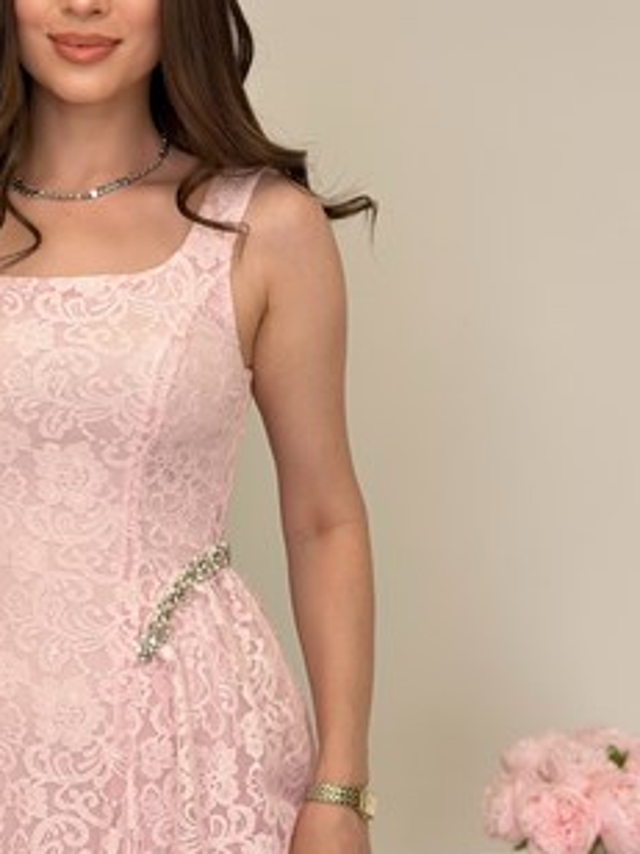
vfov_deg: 23.5
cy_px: 467
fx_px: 2046
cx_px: 108
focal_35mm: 83
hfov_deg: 17.6
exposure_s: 1/475
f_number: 1.78
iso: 80
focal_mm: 6.86
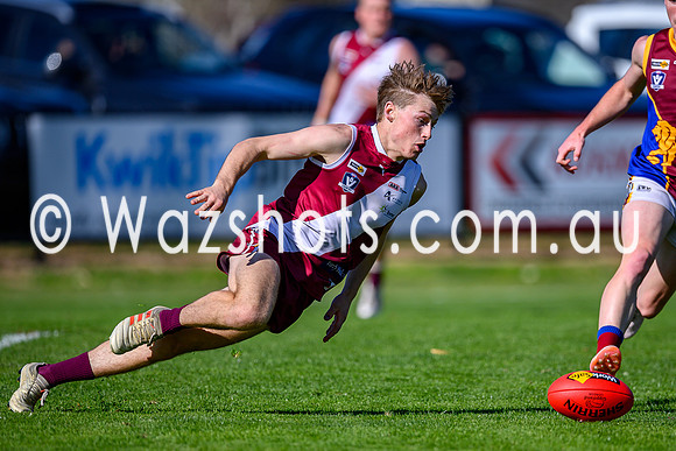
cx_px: 422
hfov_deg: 3.2
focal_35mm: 635
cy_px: 261
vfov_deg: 2.2
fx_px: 11919
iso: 250
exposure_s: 1/3200
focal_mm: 500
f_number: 4
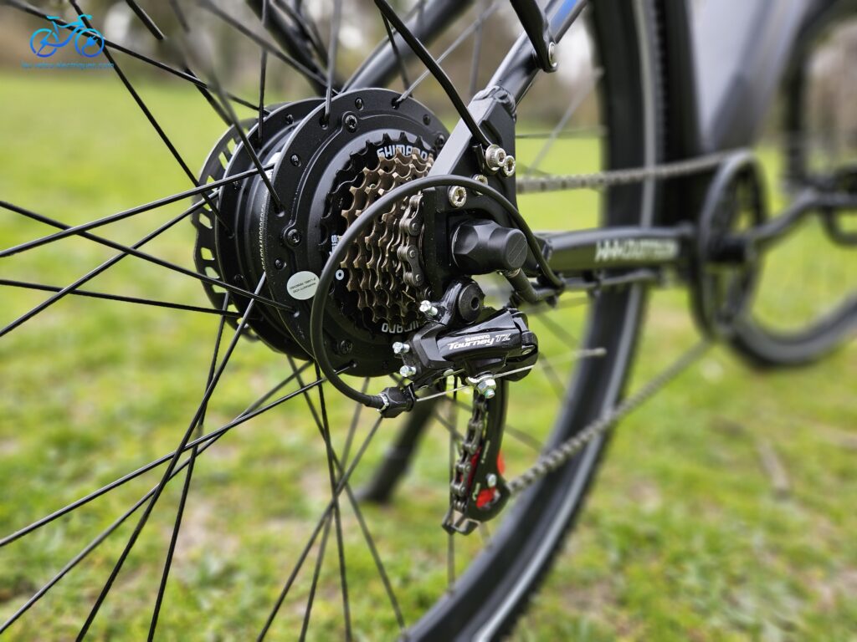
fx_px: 569
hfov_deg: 73.9
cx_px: 428
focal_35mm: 23
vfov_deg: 58.9
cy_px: 321
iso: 25
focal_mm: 5.4
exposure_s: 1/100
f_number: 1.8
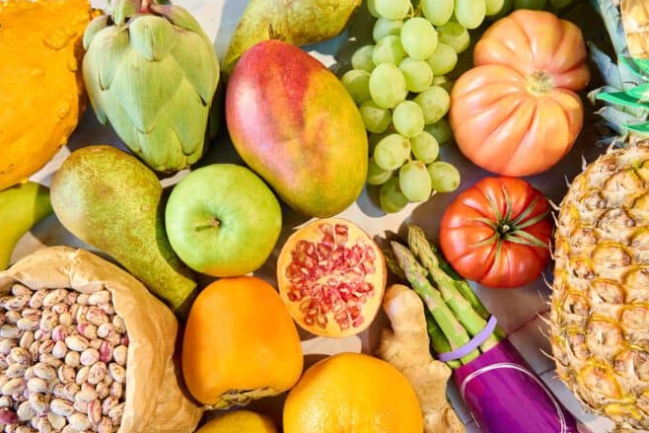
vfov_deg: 46.3
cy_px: 243
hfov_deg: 65.4
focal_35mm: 28
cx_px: 340
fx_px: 505
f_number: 11
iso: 100
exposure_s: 1/1.59
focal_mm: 24
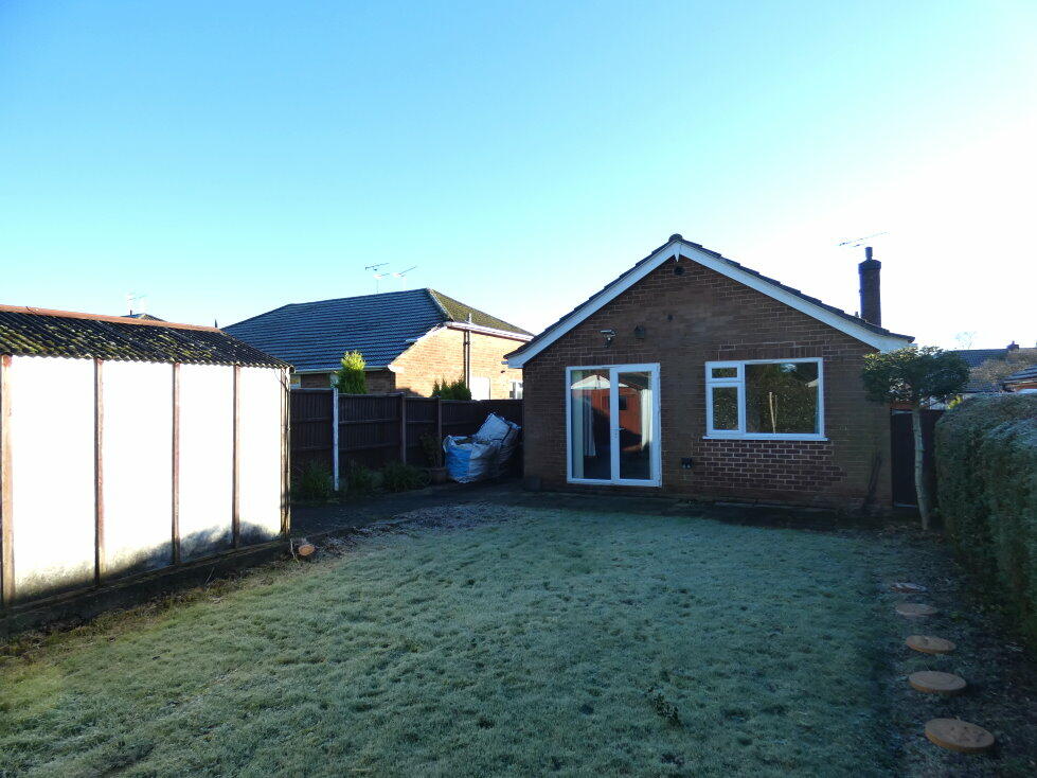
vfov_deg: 66.0
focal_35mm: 20
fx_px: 599
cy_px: 389
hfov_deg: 81.8
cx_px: 518
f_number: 2.8
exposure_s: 1/400
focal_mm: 3.6
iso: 80
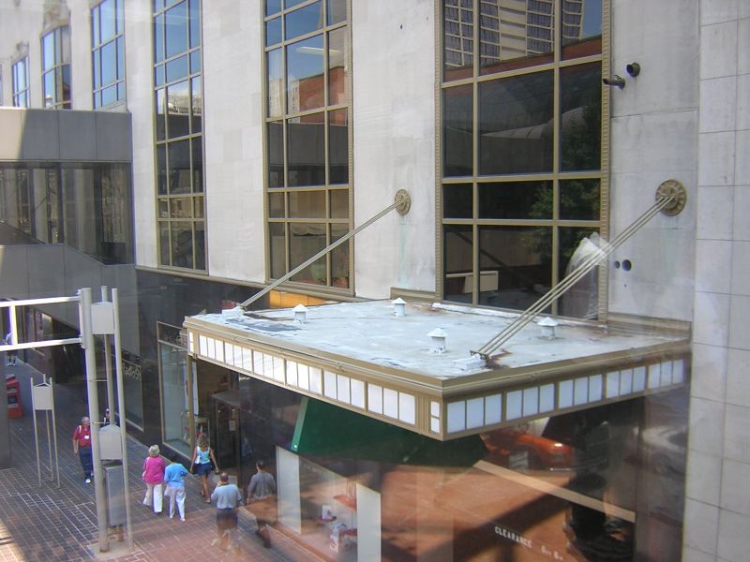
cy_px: 281
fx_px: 780
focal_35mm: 36
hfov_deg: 51.4
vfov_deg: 39.7
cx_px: 375
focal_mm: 4.7
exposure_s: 1/146
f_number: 2.6
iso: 100
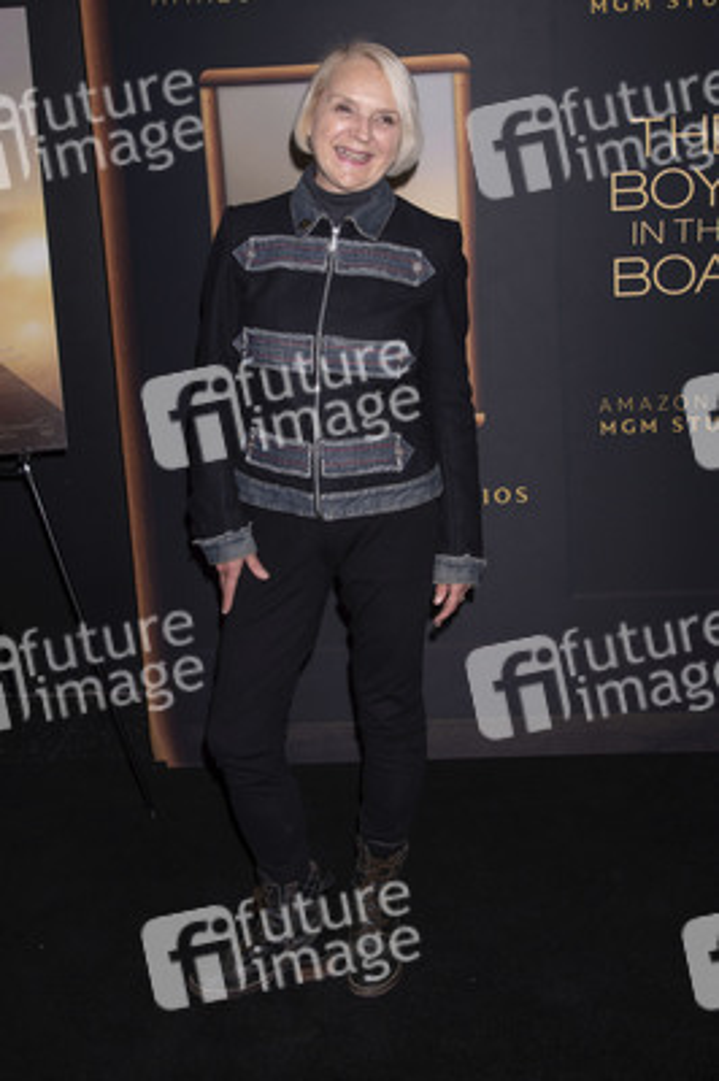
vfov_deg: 62.0
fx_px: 900
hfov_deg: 43.5
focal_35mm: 30
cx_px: 360
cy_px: 540
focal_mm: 30
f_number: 7.1
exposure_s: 1/200
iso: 400
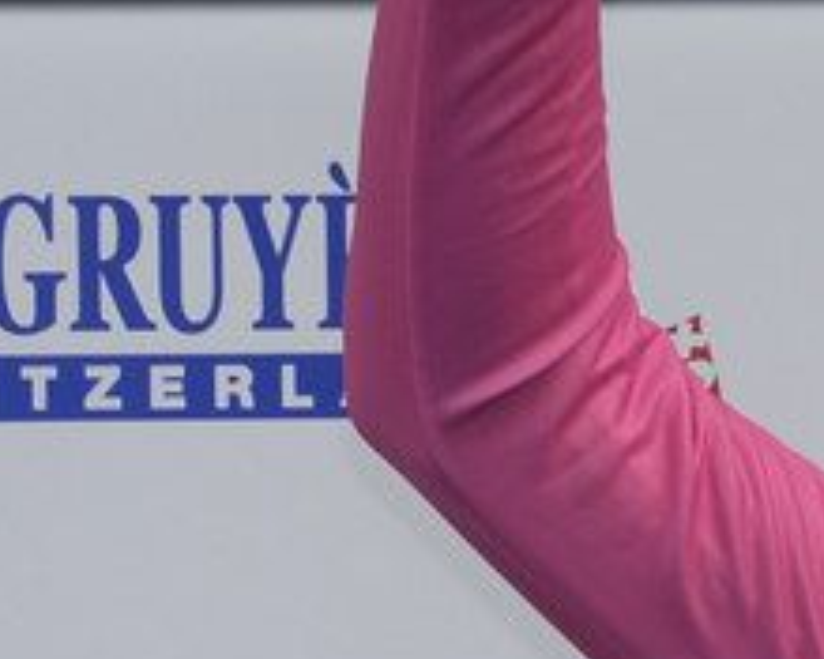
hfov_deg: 1.9
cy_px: 832
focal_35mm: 1030
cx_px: 1738
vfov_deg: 1.5
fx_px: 25108
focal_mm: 200
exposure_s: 1/250
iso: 400
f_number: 13
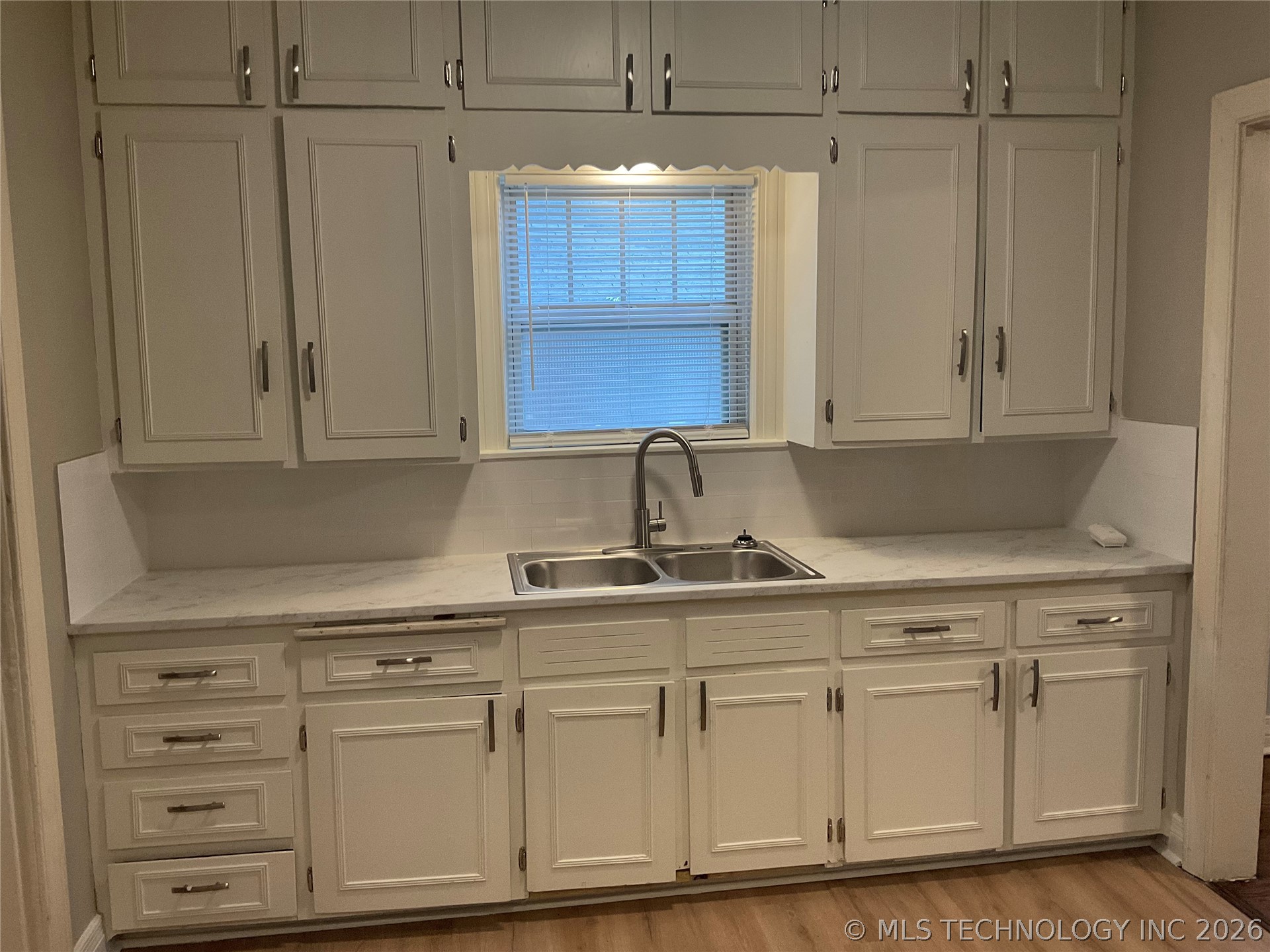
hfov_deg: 61.7
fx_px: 1064
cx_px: 635
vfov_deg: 48.2
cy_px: 476
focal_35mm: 29
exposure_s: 1/60
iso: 80
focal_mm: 3
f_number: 1.8
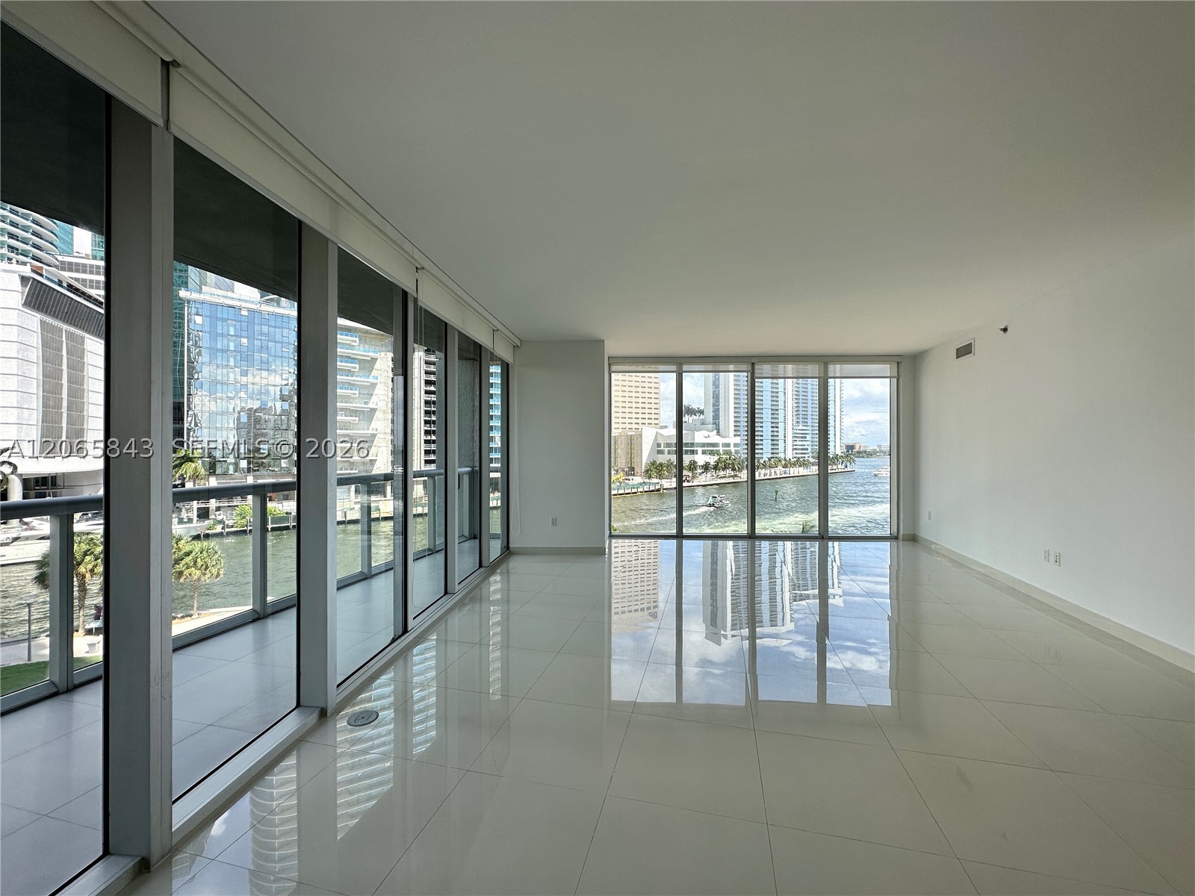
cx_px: 598
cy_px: 448
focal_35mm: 14
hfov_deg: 102.1
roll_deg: +0.0
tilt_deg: -0.8
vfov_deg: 85.7
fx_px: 483
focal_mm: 2.22
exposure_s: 1/425
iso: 40
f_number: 2.2
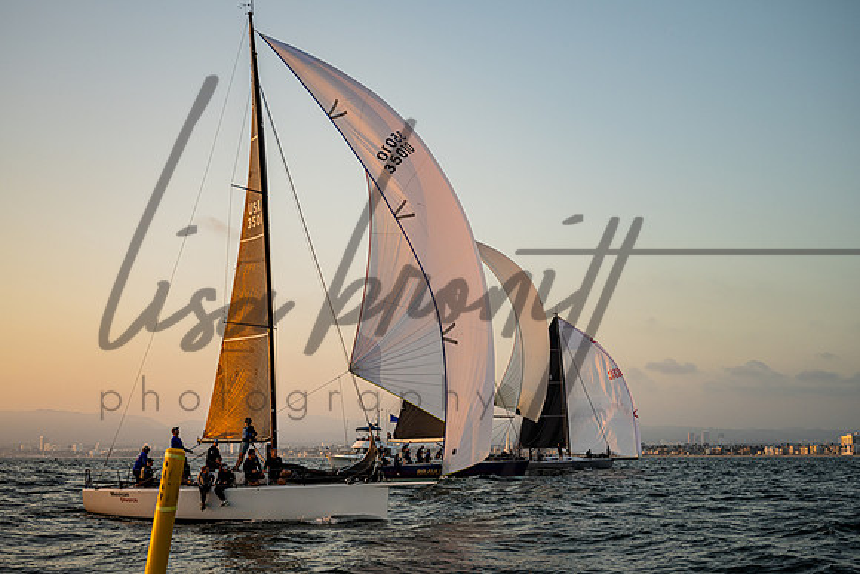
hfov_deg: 39.3
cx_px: 423
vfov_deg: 26.8
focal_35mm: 50
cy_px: 266
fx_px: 1206
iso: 200
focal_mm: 47
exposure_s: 1/640
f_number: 4
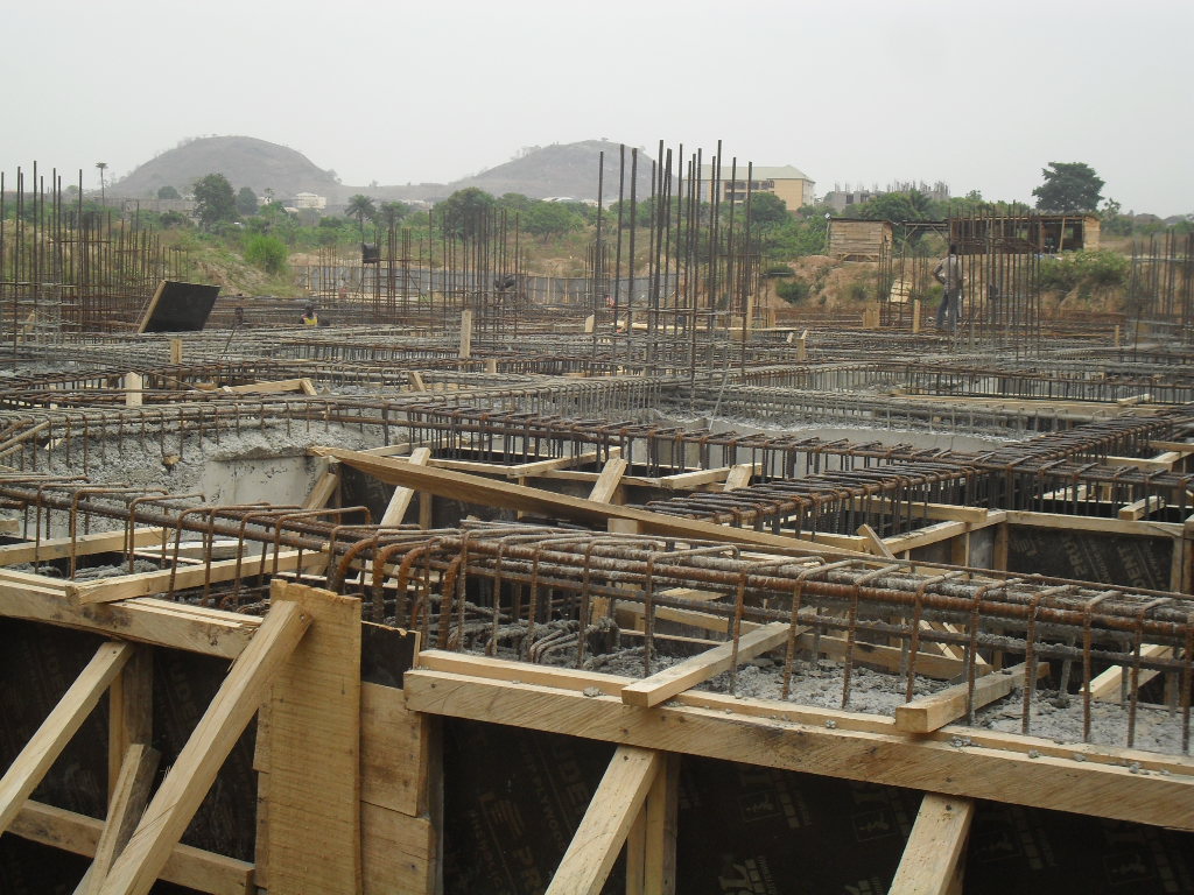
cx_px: 597
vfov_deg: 29.7
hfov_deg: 38.9
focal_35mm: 49
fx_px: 1690
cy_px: 448
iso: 100
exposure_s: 1/500
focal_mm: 8.7
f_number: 3.9
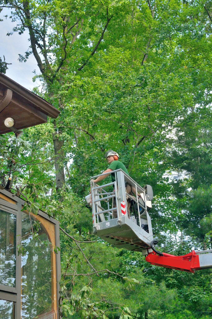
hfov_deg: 25.7
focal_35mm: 52
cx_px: 106
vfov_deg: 37.9
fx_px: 465
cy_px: 160
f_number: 5.6
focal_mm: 35
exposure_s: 1/250
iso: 200
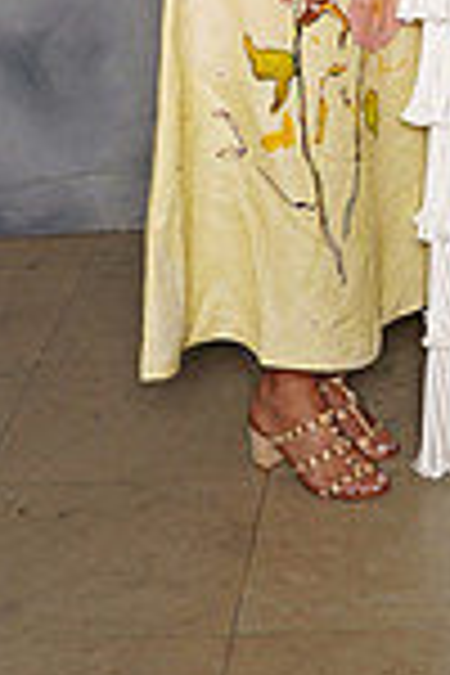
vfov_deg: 17.3
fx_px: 2081
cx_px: 590
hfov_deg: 12.0
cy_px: -194
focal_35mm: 111
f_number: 8
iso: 800
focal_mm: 37
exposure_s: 1/80
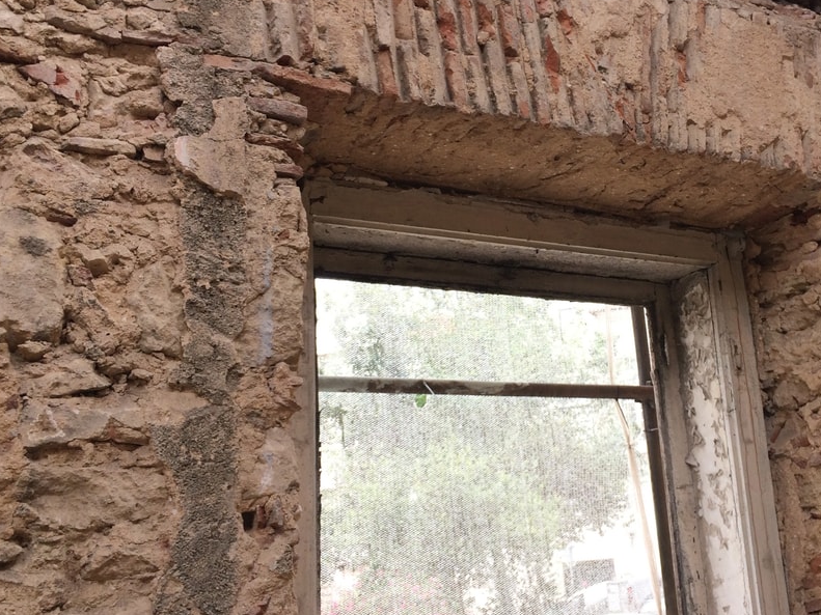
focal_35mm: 44
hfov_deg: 42.3
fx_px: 1043
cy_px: 256
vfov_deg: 32.8
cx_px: 553
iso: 32
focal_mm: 4.15
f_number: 2.2
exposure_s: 1/483
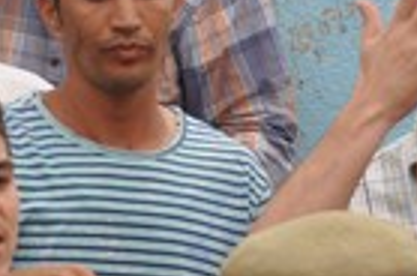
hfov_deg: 5.4
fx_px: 4383
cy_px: 164
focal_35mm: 379
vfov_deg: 3.6
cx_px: 348
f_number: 5.6
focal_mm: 55
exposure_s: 1/125
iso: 360
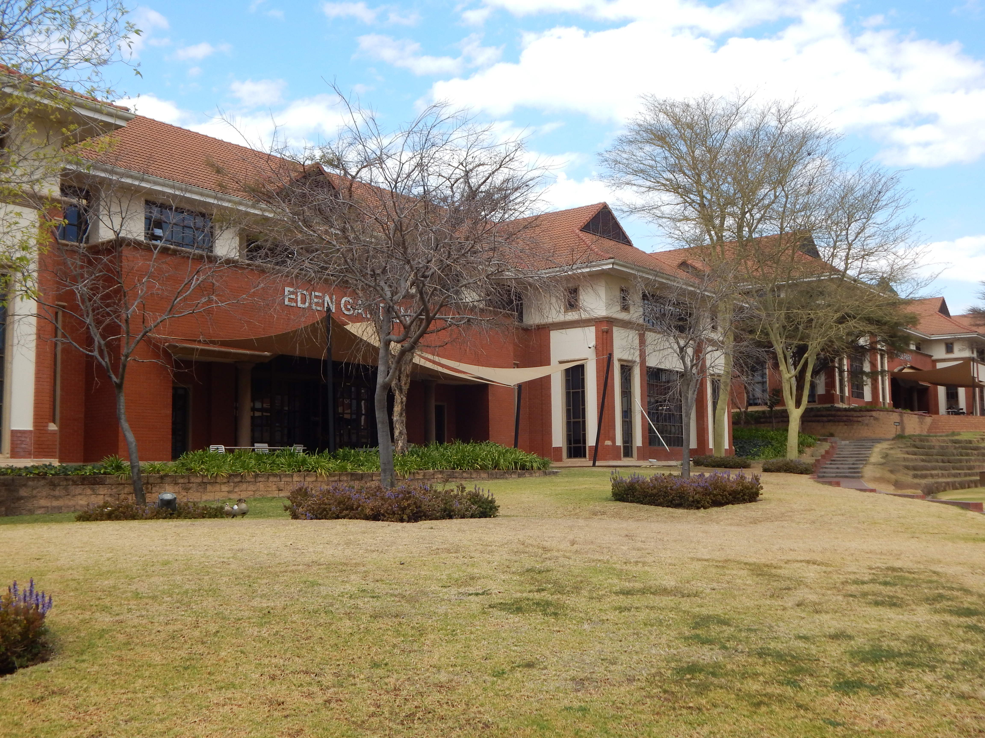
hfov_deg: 49.0
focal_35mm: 38
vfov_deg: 37.7
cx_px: 492
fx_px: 1081
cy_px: 369
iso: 125
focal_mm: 6.8
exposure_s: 1/640
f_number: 3.4
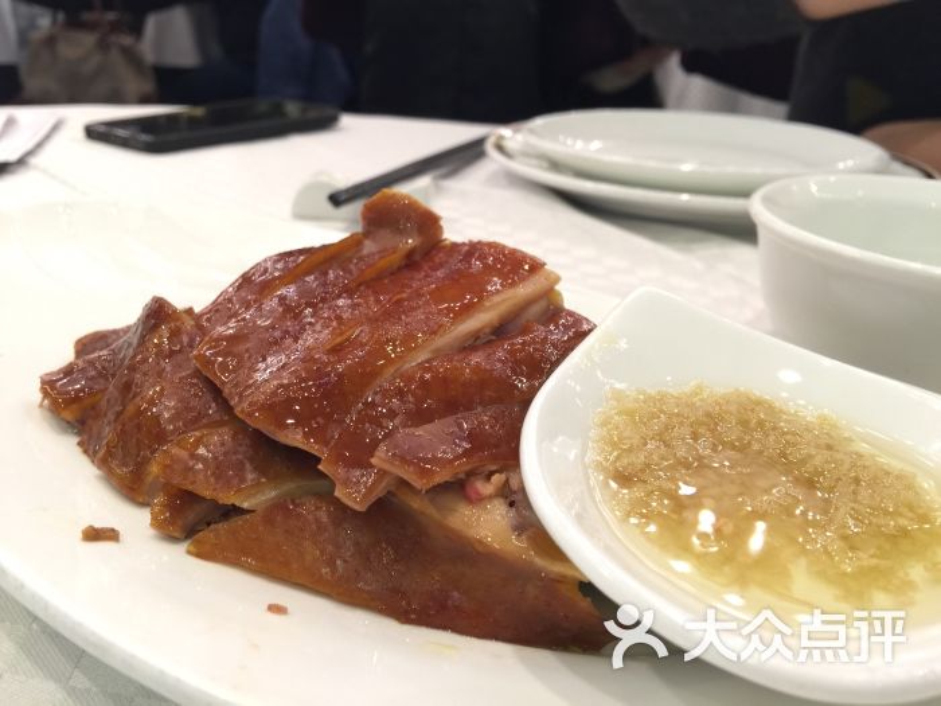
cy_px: 353
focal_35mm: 29
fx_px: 788
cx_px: 470
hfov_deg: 61.7
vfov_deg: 48.2
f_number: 2.2
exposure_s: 1/17
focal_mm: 4.15
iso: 50
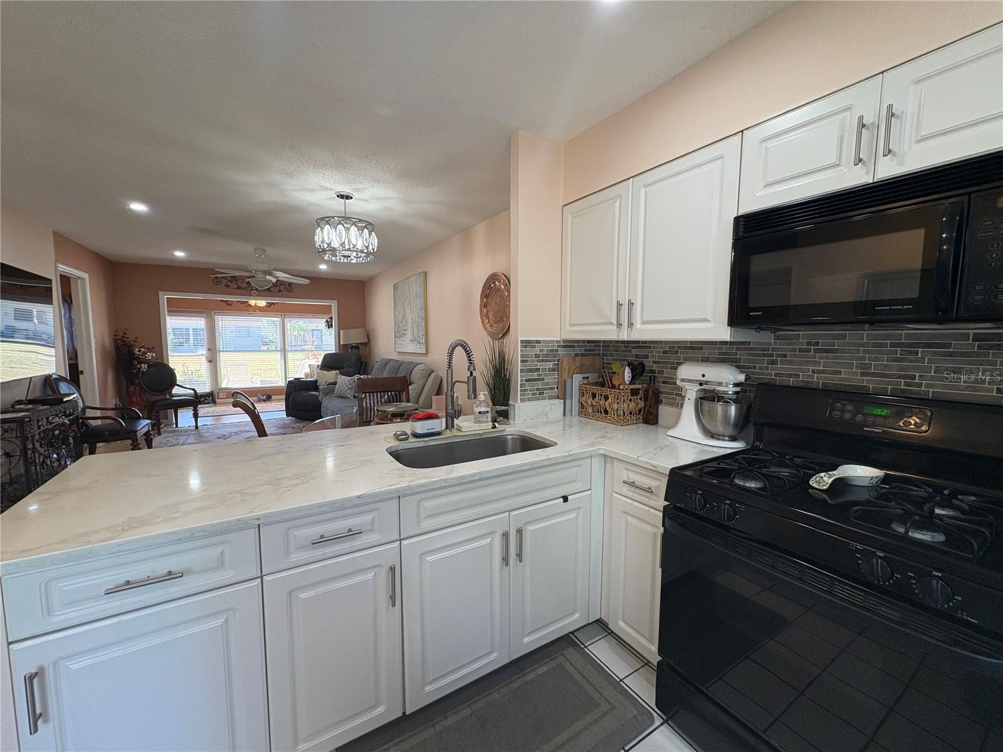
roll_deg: +0.7
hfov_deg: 102.1
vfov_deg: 85.7
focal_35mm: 14
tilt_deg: -4.5
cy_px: 376
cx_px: 502
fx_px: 406
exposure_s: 1/120
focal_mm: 2.22
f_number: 2.2
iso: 200
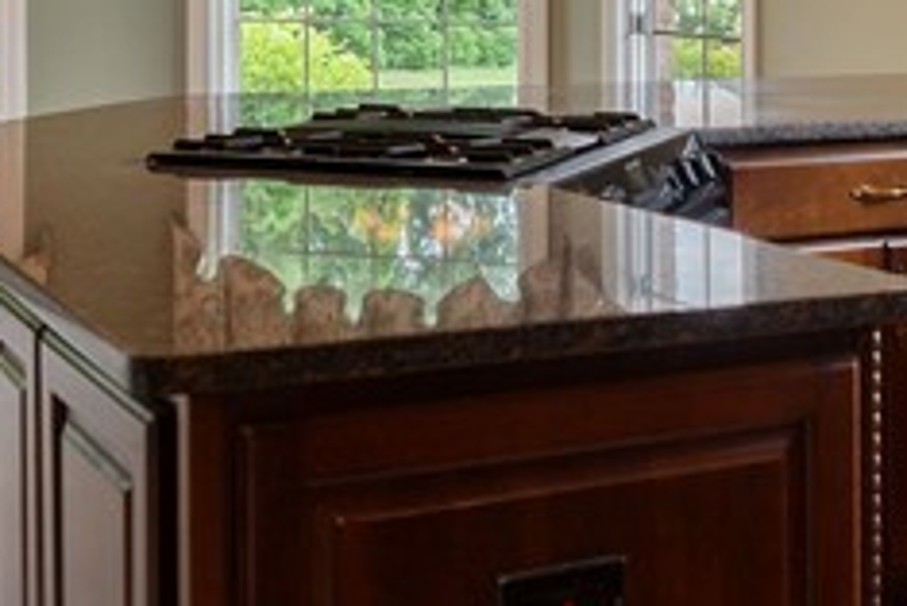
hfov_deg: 27.2
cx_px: 560
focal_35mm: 74
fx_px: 1865
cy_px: -62
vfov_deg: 17.8
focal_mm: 16
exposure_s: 1/5
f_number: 2.8
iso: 400
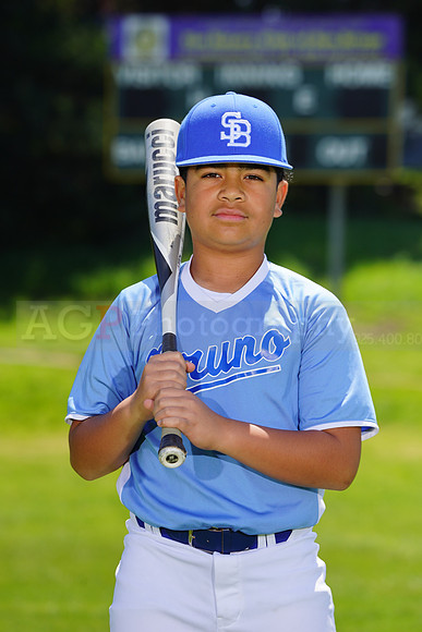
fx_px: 4709
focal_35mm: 268
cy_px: 316
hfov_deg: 5.1
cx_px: 211
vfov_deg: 7.7
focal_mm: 268
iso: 100
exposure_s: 1/250
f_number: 8
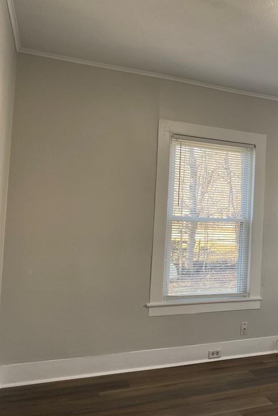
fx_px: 428
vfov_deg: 51.9
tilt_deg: +3.3
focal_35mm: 37
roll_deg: -2.1
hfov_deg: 32.8
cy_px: 207
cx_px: 282
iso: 100
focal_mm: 4.25
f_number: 1.8
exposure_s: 1/120
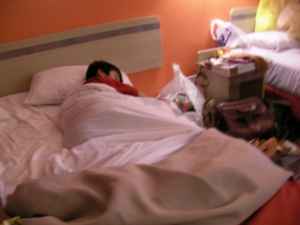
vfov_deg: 35.2
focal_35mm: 41
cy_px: 112
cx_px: 150
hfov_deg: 45.8
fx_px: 356
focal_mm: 6.3
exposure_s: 1/2.9
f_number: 3.5
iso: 100
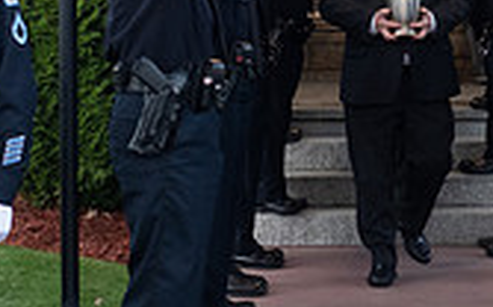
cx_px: 384
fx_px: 1664
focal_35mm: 124
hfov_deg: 16.7
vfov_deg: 10.5
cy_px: 108
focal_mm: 23
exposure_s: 1/500
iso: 800
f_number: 2.8
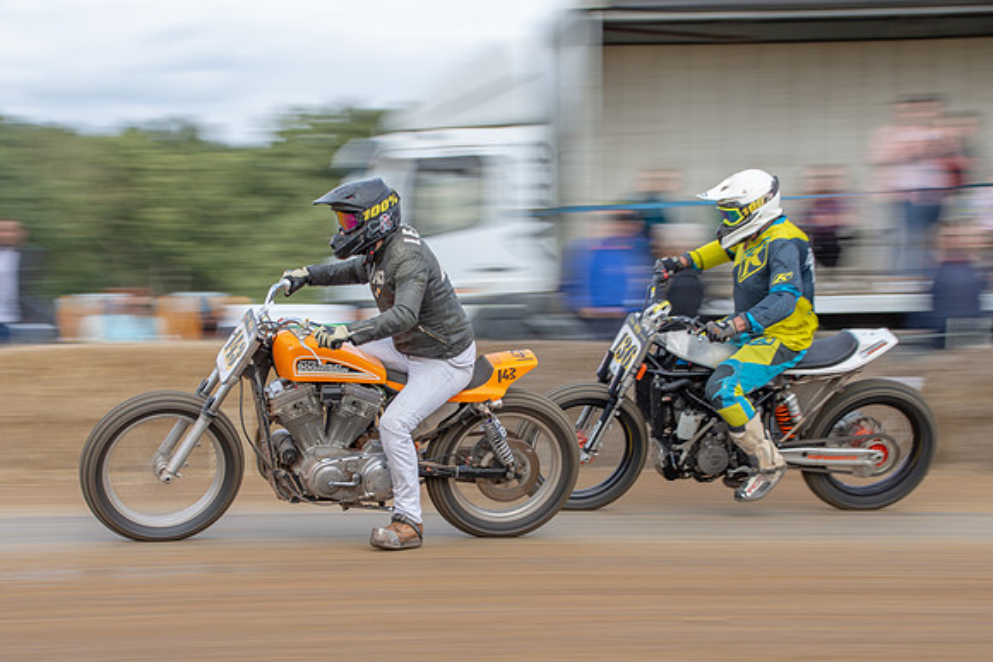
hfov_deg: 18.6
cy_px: 329
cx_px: 466
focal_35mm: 110
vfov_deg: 12.5
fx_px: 3025
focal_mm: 66
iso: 100
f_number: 8
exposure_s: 1/100
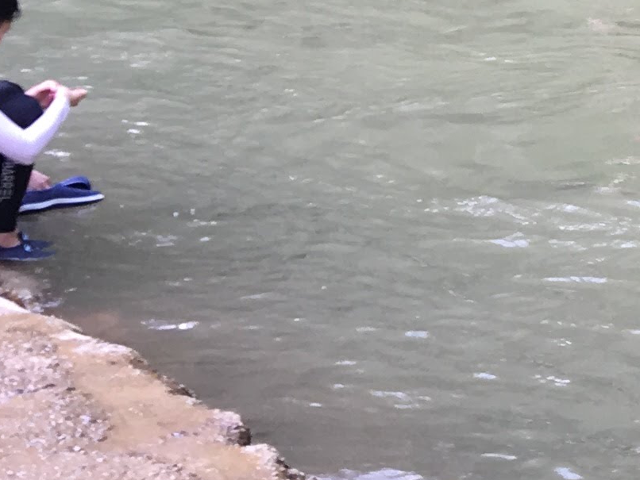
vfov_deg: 9.6
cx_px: 1186
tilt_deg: -1.2
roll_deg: -2.3
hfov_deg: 12.3
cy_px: -444
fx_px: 2682
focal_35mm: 145
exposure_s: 1/50
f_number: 2.2
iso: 25
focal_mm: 4.15
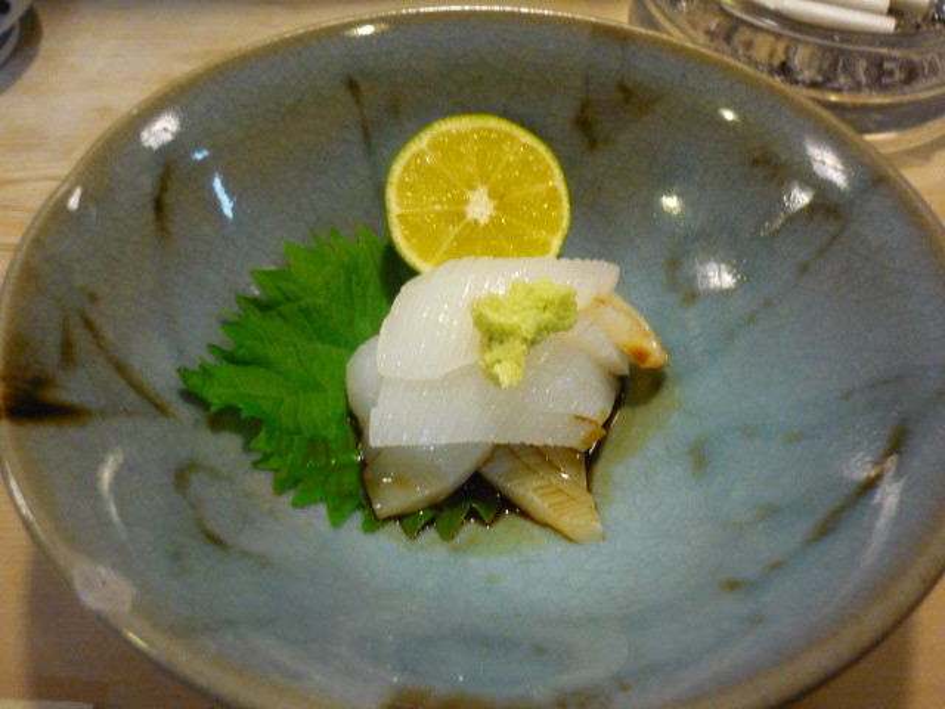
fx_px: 901
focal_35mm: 33
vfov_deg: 42.9
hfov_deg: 55.4
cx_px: 472
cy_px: 354
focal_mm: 5.5
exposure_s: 1/20
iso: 400
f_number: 2.8
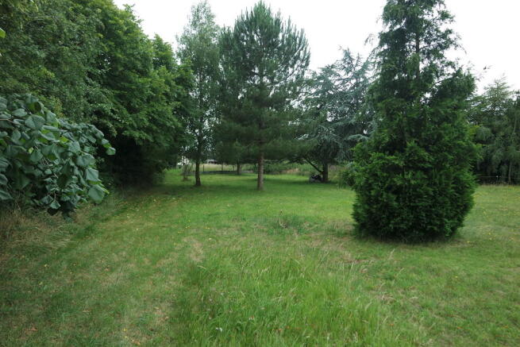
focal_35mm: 24
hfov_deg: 73.7
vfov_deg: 53.2
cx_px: 260
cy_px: 174
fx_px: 347
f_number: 3.5
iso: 100
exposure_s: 1/250
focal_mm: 16
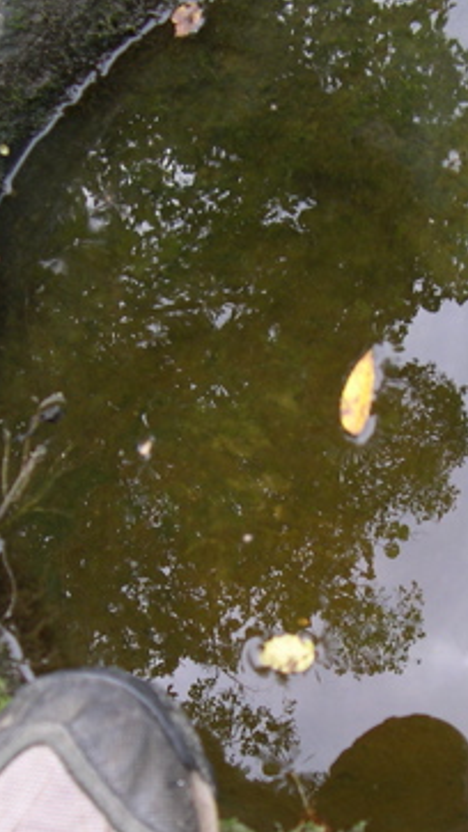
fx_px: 1678
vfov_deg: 27.8
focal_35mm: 76
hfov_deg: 15.9
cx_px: 257
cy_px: 511
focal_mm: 8
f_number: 2.8
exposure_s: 1/67.9
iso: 100
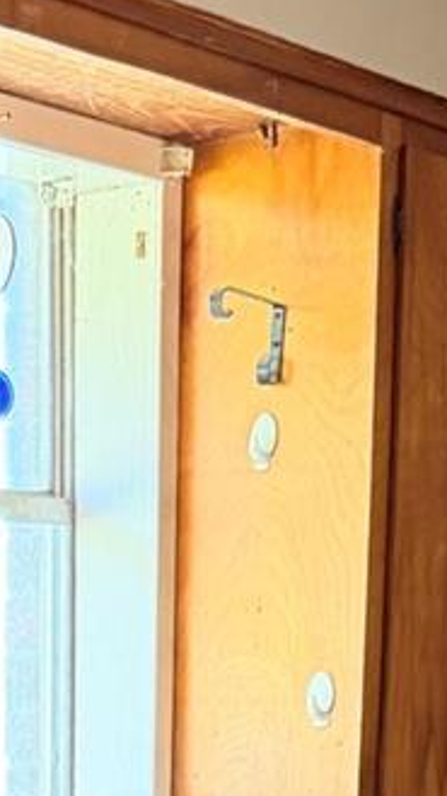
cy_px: 1524
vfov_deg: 14.8
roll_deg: +2.6
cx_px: -256
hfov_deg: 9.6
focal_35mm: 122
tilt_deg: -15.6
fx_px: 2571
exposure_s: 1/60
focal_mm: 6.76
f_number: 1.78
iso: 640
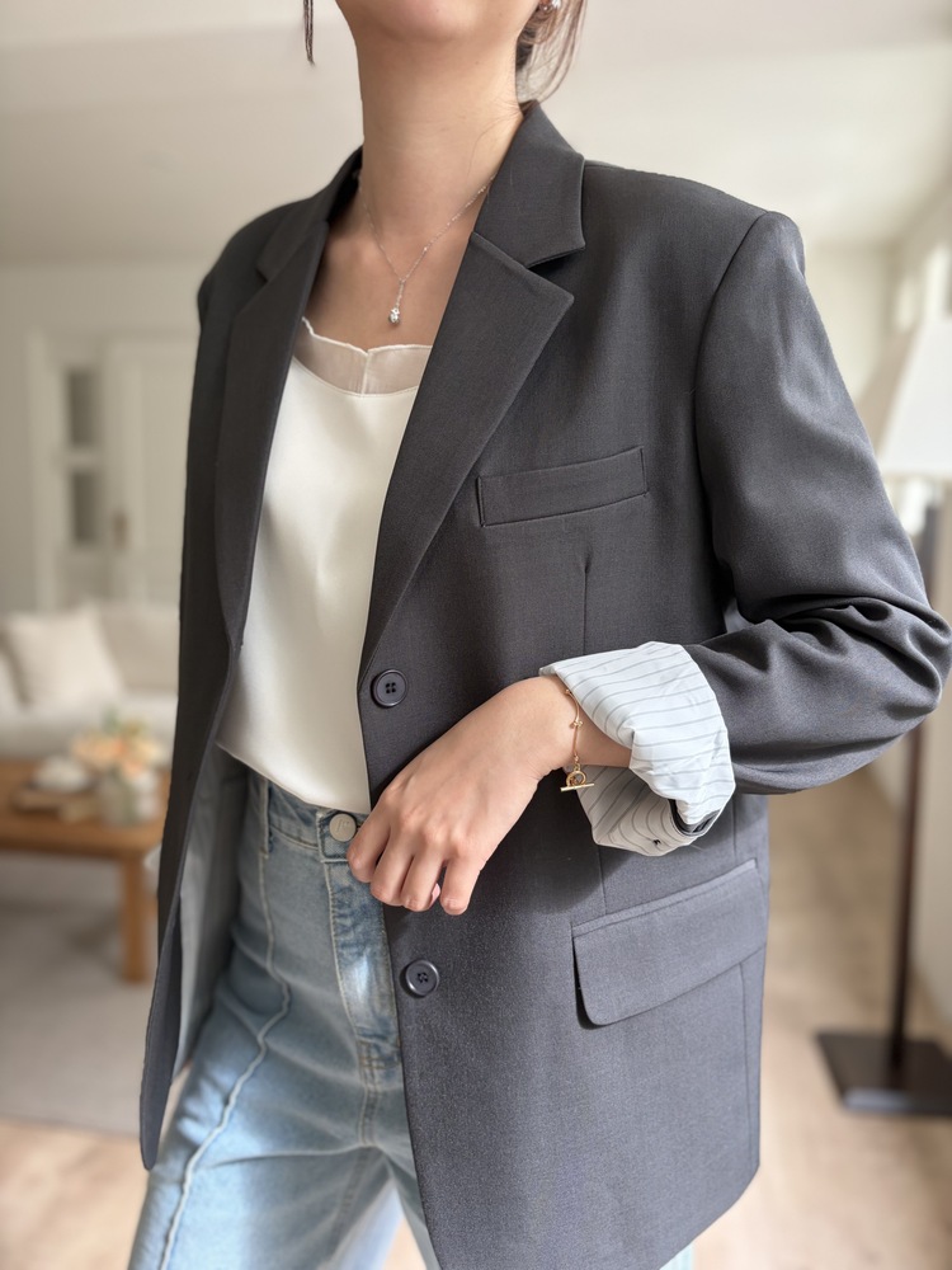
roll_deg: -1.7
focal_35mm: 26
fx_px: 953
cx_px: 476
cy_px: 635
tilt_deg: -7.9
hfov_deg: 53.1
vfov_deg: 67.3
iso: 125
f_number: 1.6
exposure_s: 1/94
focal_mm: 5.96
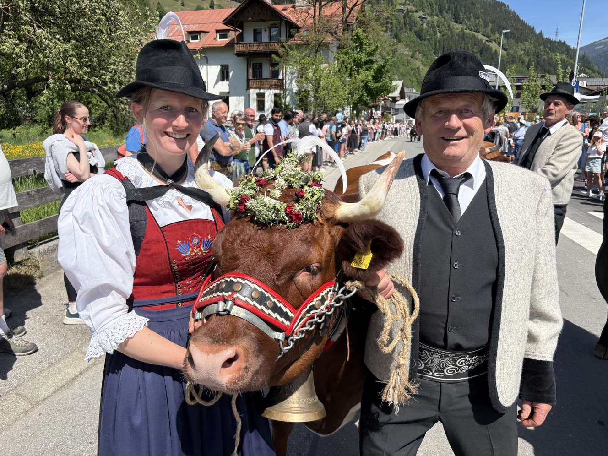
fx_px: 457
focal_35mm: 26
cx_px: 304
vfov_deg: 53.1
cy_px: 228
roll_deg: +0.0
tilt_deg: -12.8
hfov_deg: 67.3
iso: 64
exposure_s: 1/4065
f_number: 1.6
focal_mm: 5.96
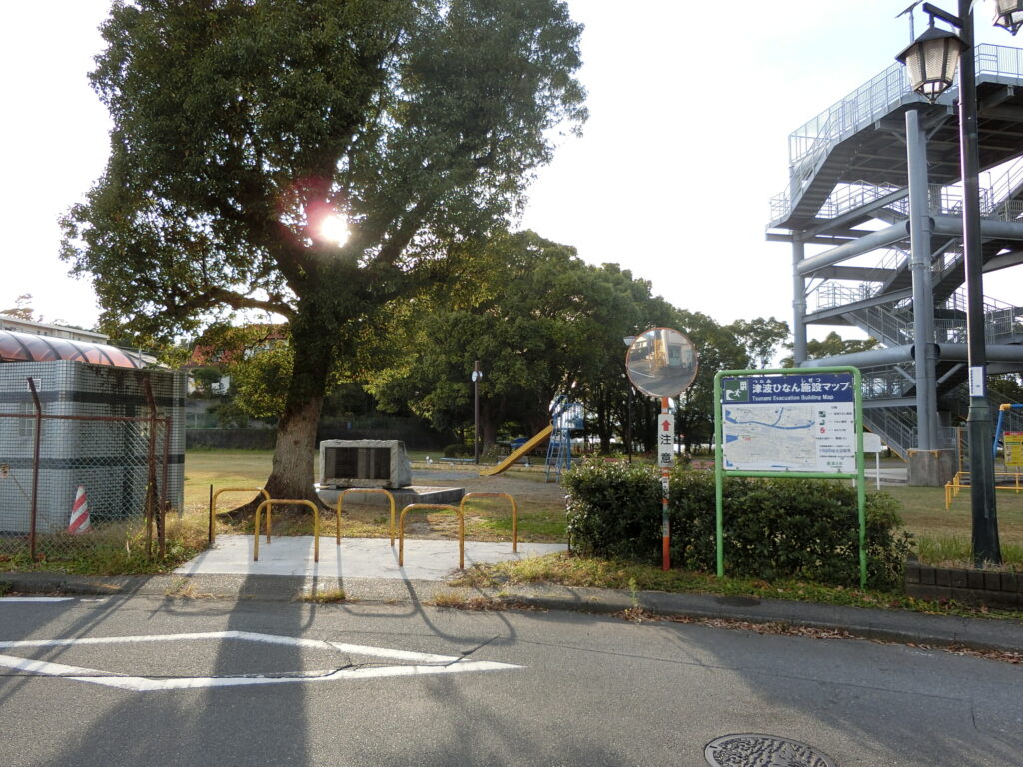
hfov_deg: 69.4
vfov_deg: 54.9
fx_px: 739
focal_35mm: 25
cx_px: 512
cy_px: 384
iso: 80
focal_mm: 4.5
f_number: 3.5
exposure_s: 1/250
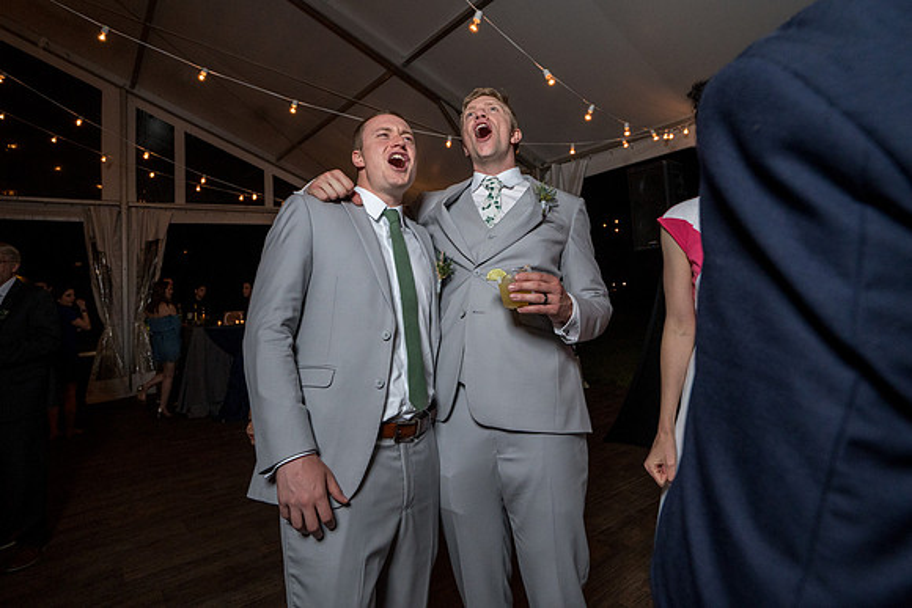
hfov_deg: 88.0
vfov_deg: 65.2
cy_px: 254
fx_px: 472
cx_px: 474
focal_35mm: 19
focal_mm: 16
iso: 2000
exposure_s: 1/200
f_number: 5.6
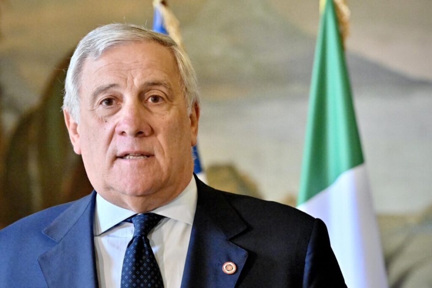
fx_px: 2159
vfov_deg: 7.6
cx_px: 216
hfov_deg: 11.4
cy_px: 144
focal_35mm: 180
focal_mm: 120
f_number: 4.5
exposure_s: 1/320
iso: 5000
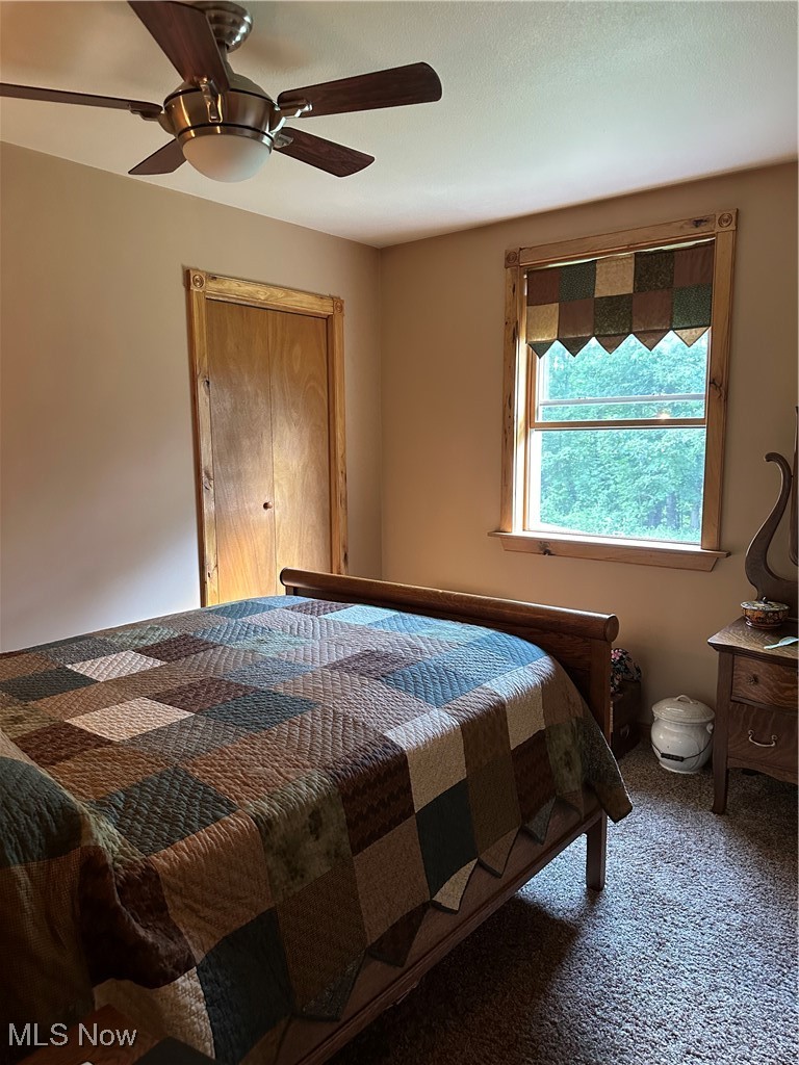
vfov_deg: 71.6
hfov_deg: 56.8
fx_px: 739
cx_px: 400
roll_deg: -0.6
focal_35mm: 24
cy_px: 532
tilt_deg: -6.9
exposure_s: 1/60
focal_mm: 6.86
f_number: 1.78
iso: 640
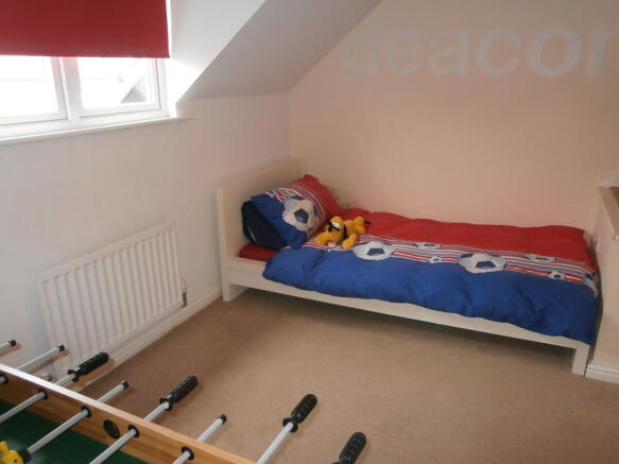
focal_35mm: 26
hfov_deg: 67.3
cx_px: 310
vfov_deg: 53.0
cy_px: 232
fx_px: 465
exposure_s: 1/30
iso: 200
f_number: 2.8
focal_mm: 4.7
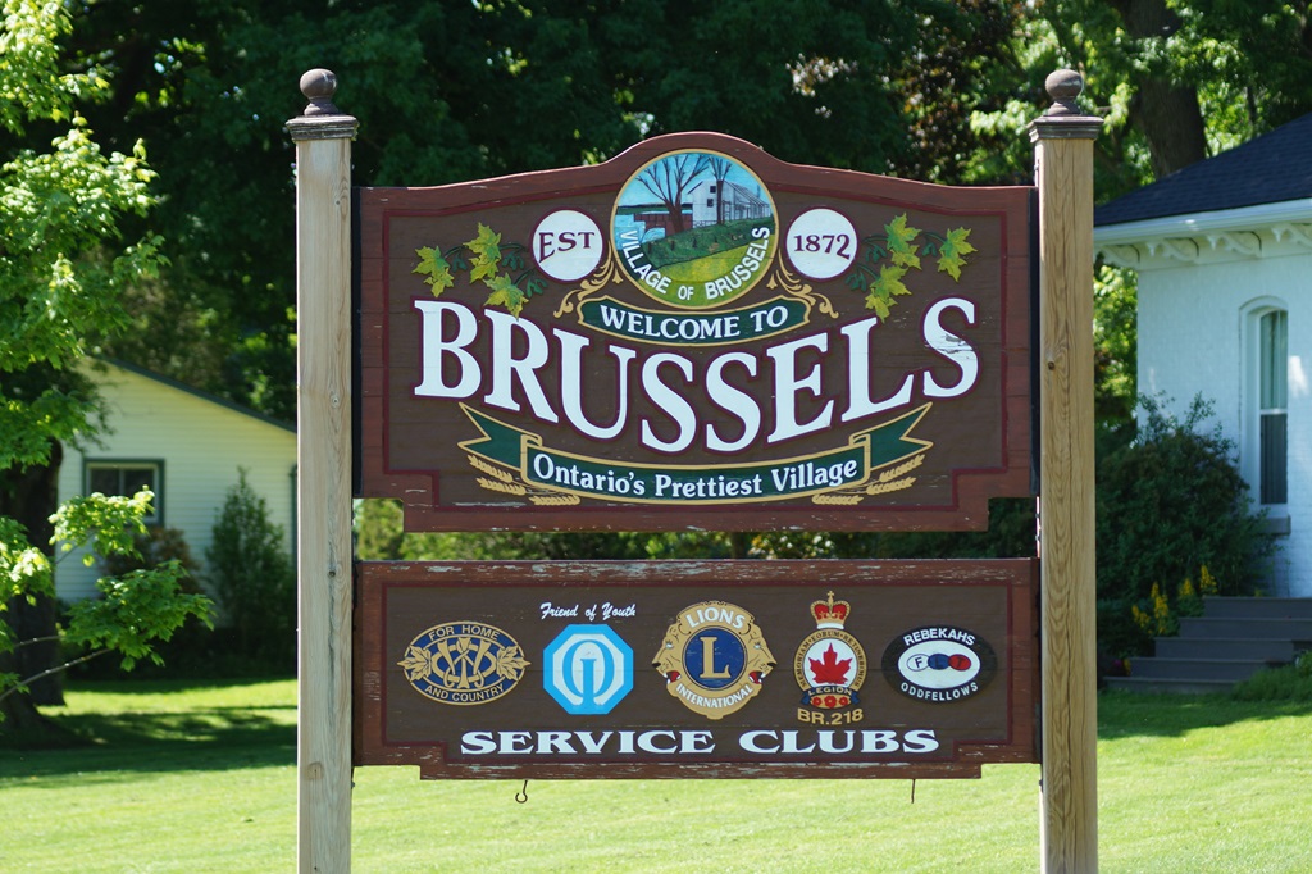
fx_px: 6558
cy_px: 437
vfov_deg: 7.6
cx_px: 656
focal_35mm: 180
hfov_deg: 11.4
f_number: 5.6
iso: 160
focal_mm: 120
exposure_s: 1/200
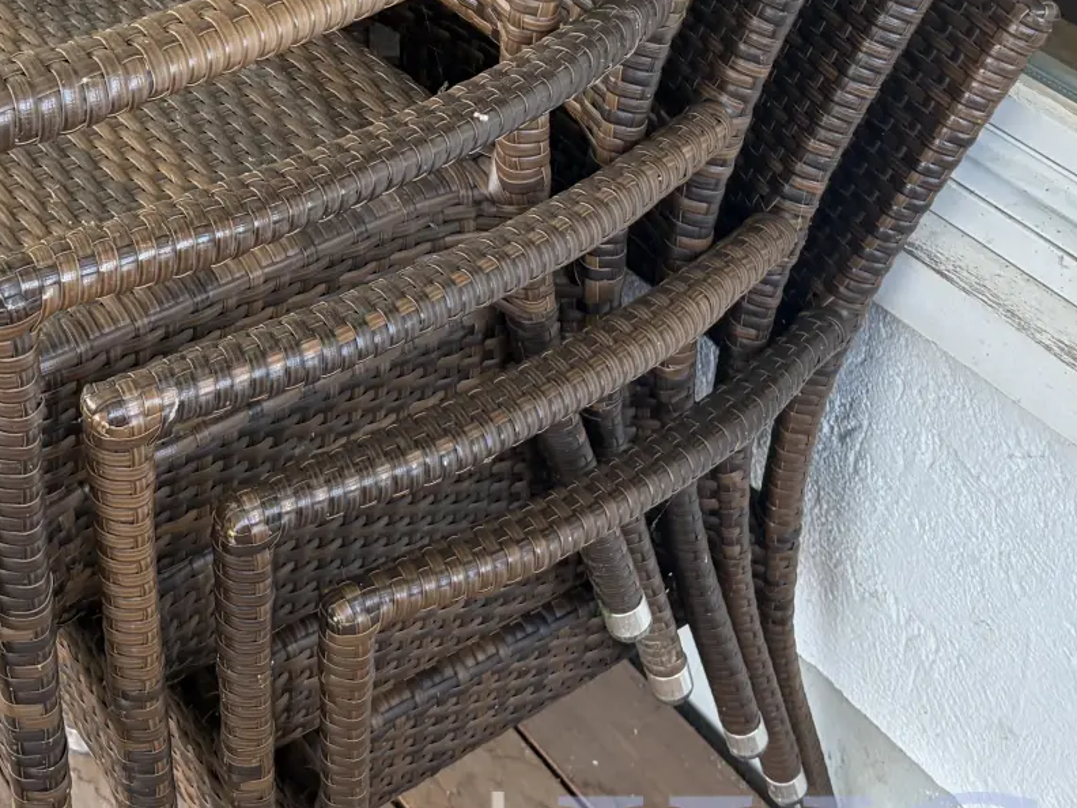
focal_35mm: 63
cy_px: 211
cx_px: 276
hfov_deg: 30.2
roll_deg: -0.2
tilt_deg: -32.7
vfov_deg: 23.1
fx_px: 1960
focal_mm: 5.96
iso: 80
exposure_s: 1/121
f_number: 1.6
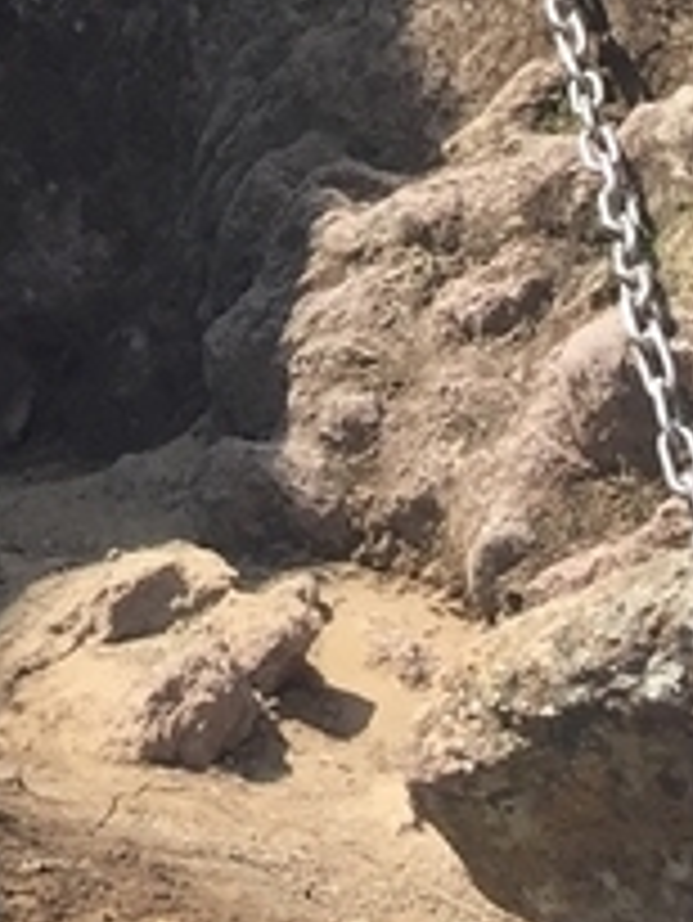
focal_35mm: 170
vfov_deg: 10.4
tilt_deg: +39.3
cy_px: -1115
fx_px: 4533
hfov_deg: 8.4
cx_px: -536
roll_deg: +15.3
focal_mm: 4.15
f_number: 2.2
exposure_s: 1/1199
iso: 32
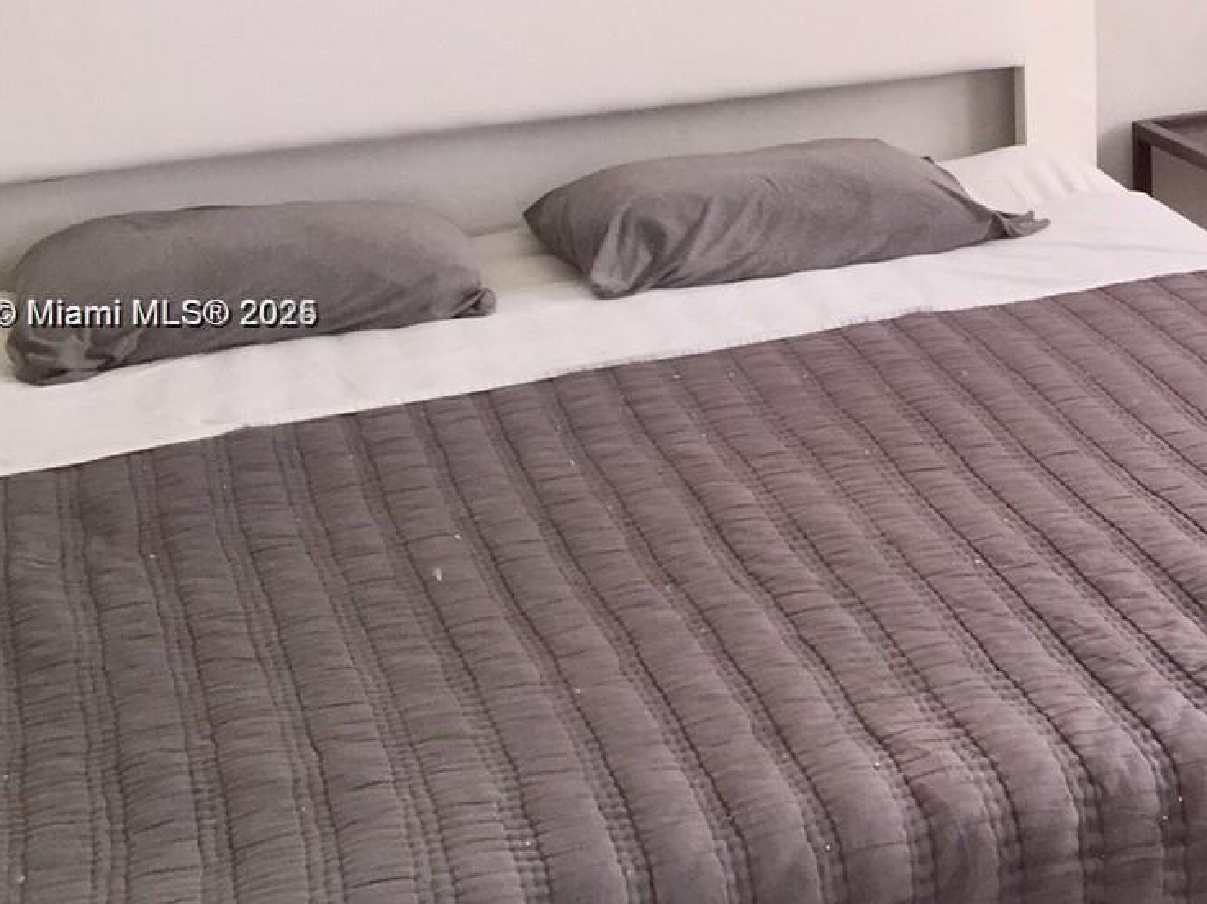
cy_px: 316
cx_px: 1104
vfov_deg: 23.2
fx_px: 2196
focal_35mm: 63
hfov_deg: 29.4
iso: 64
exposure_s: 1/30
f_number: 2.2
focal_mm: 4.15
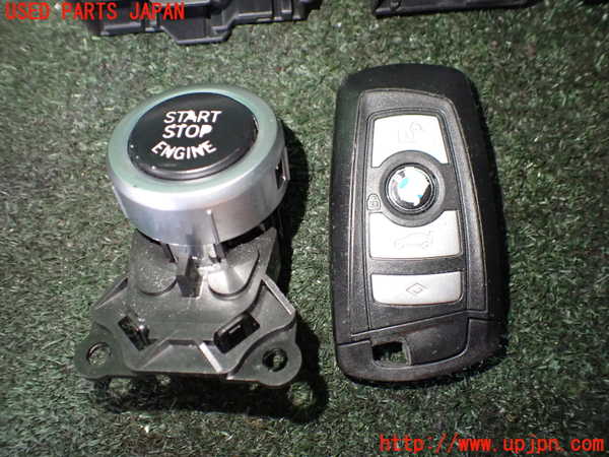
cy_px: 228
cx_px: 304
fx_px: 528
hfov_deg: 60.0
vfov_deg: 46.8
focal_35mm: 30
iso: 800
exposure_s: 1/50
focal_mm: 5.4
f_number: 2.3
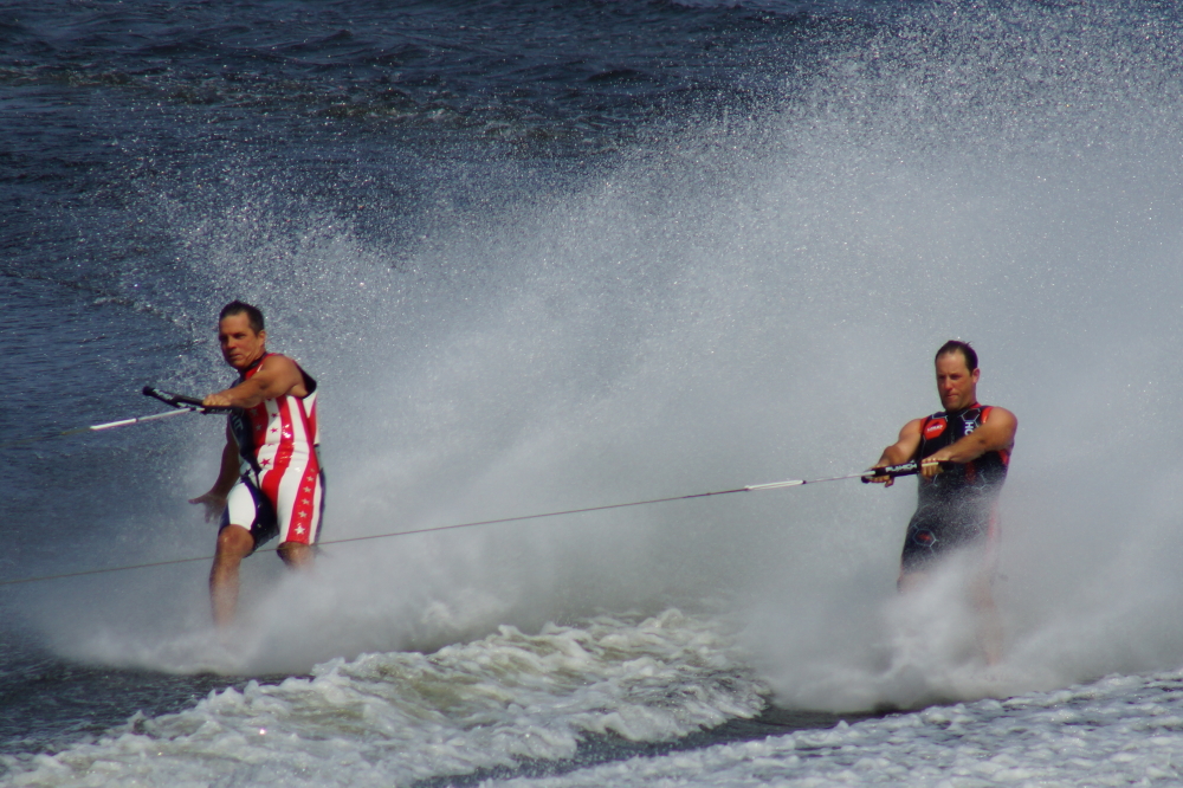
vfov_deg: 3.1
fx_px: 14782
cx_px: 592
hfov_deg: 4.6
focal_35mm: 450
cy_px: 394
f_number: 9
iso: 100
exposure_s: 1/640
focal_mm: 300
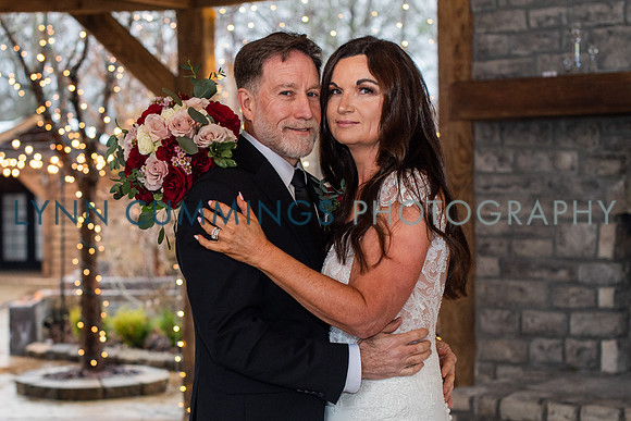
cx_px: 224
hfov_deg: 28.1
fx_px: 1254
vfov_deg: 19.0
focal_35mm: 72
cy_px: 274
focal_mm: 50
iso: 640
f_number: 3.2
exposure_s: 1/200
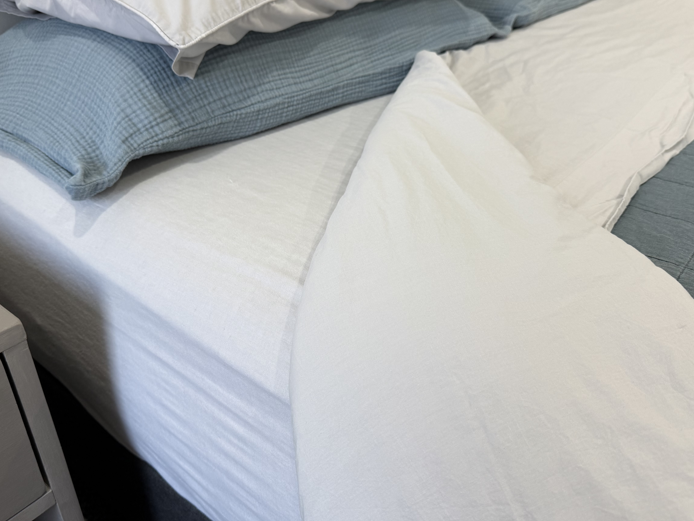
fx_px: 601
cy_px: 228
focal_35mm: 30
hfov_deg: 60.0
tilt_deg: -29.4
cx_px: 355
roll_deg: -0.4
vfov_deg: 46.7
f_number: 1.78
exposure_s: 1/100
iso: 100
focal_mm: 6.76
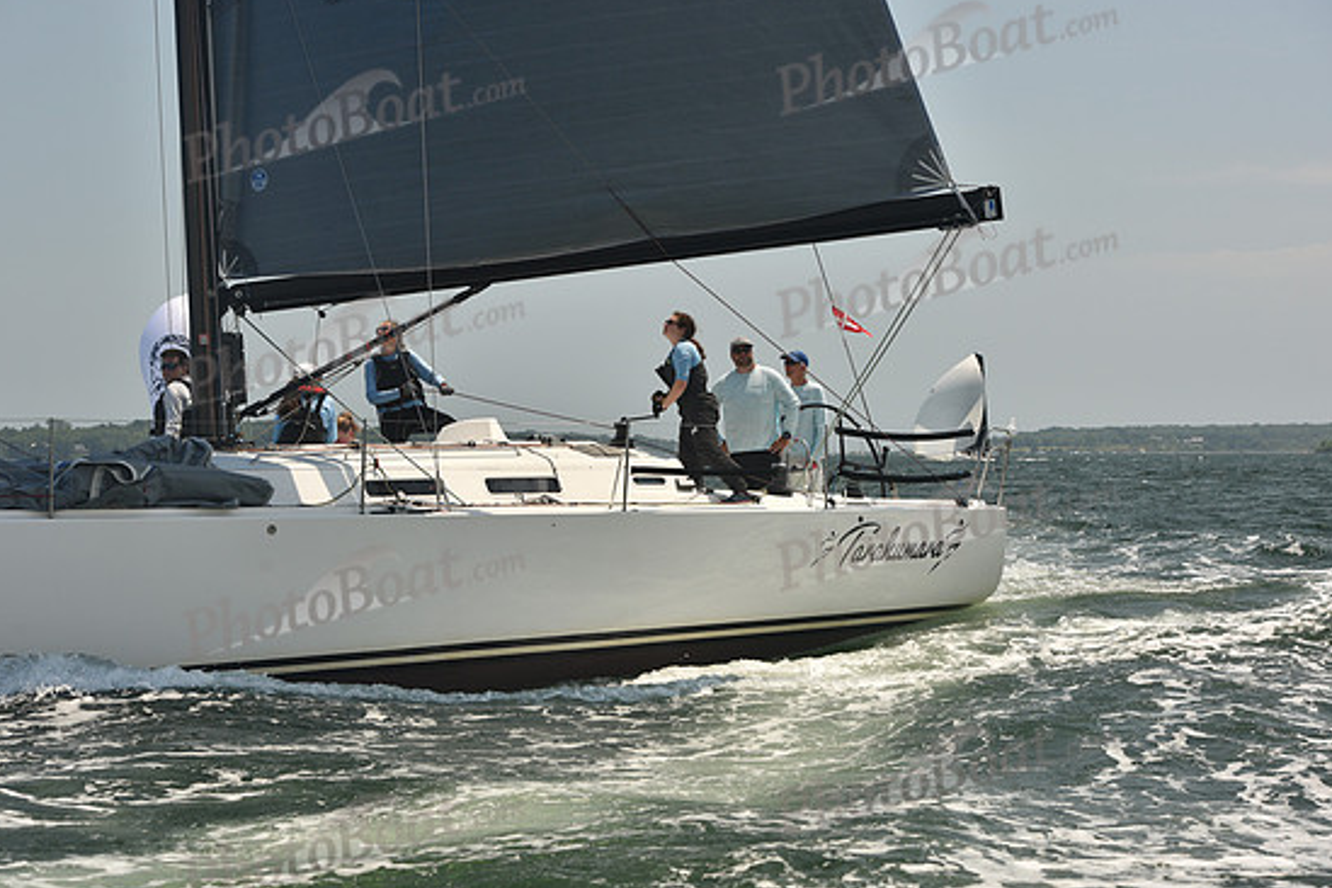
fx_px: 2738
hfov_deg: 27.3
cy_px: 436
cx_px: 653
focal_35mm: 74
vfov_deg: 18.4
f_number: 7.1
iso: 250
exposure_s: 1/640
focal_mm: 70
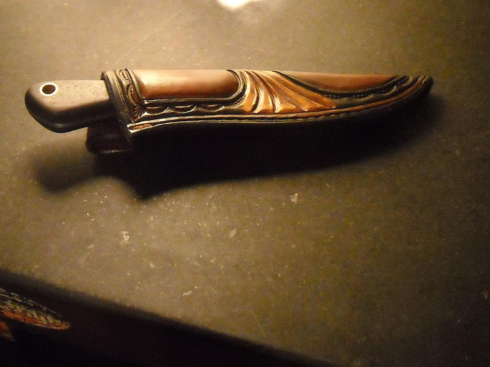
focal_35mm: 35
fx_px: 495
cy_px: 184
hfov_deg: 52.6
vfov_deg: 40.7
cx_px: 245
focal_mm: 5.7
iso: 800
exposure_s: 1/38
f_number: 2.8
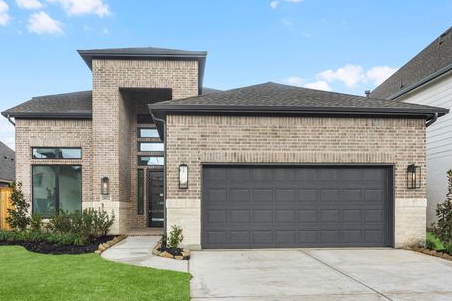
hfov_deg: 81.2
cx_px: 216
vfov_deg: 59.5
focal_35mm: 21
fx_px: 264
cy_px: 154
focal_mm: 19
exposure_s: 1/40
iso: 100
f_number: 9
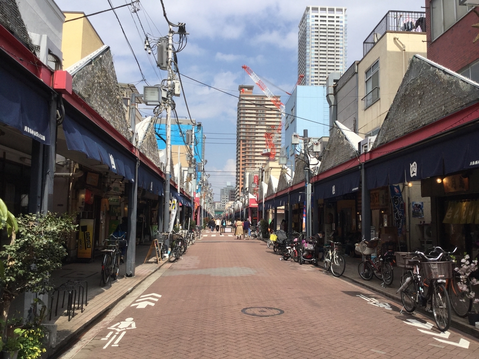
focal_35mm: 31
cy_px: 180
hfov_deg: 58.4
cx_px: 240
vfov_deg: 45.4
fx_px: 429
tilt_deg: +5.5
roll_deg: +0.0
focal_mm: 3.3
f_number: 2.4
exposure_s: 1/1773
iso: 25
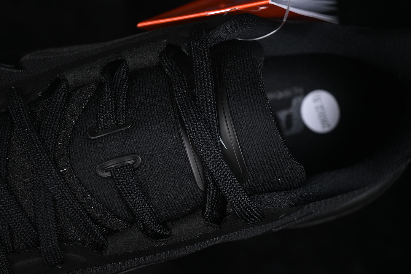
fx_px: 856
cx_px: 206
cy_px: 137
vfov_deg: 18.2
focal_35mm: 75
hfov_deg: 27.0
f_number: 6.3
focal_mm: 50
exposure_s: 1/50
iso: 160
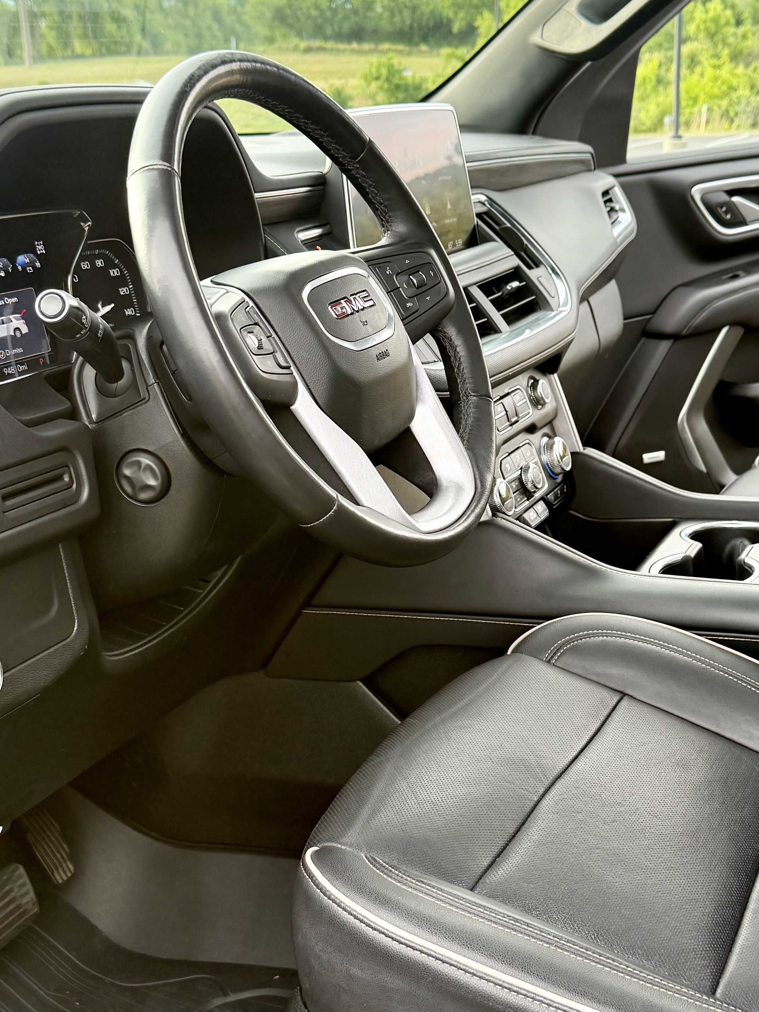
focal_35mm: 48
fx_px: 1403
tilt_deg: -16.7
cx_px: 452
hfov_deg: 30.2
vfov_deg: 39.7
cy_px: 517
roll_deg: +0.7
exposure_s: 1/317
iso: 100
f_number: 1.78
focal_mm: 6.76
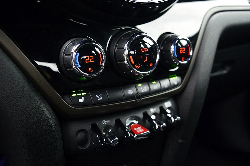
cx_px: 125
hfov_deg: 57.3
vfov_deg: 39.9
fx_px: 229
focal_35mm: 33
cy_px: 83
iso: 800
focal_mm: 22
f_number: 3.8
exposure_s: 1/25
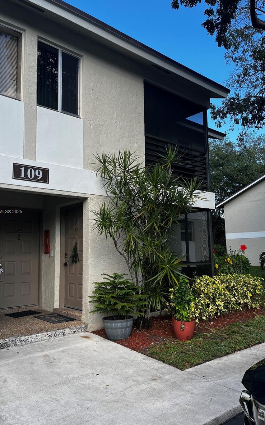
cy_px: 212
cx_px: 118
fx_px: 324
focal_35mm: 28
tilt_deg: +7.0
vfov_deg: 66.5
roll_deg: +1.9
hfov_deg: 44.5
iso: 50
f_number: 1.6
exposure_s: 1/891
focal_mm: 5.1
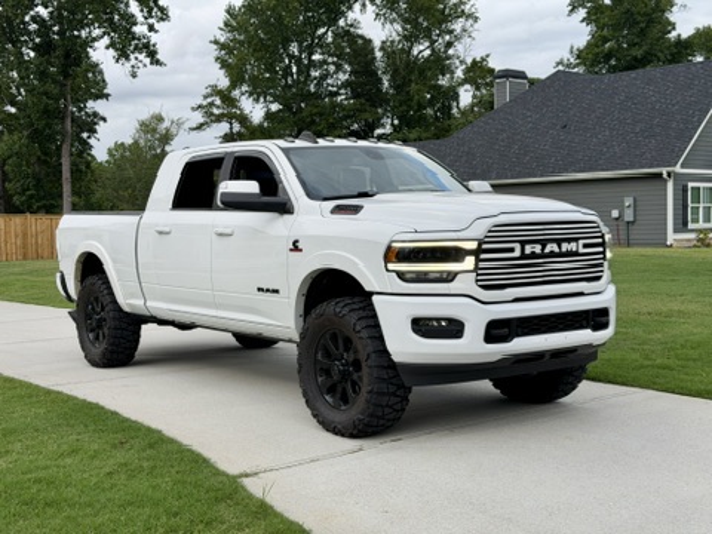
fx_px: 987
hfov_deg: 39.7
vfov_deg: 30.3
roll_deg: +1.6
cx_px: 356
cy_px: 267
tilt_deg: -4.2
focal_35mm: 48
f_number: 1.78
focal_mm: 6.76
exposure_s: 1/409
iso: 64
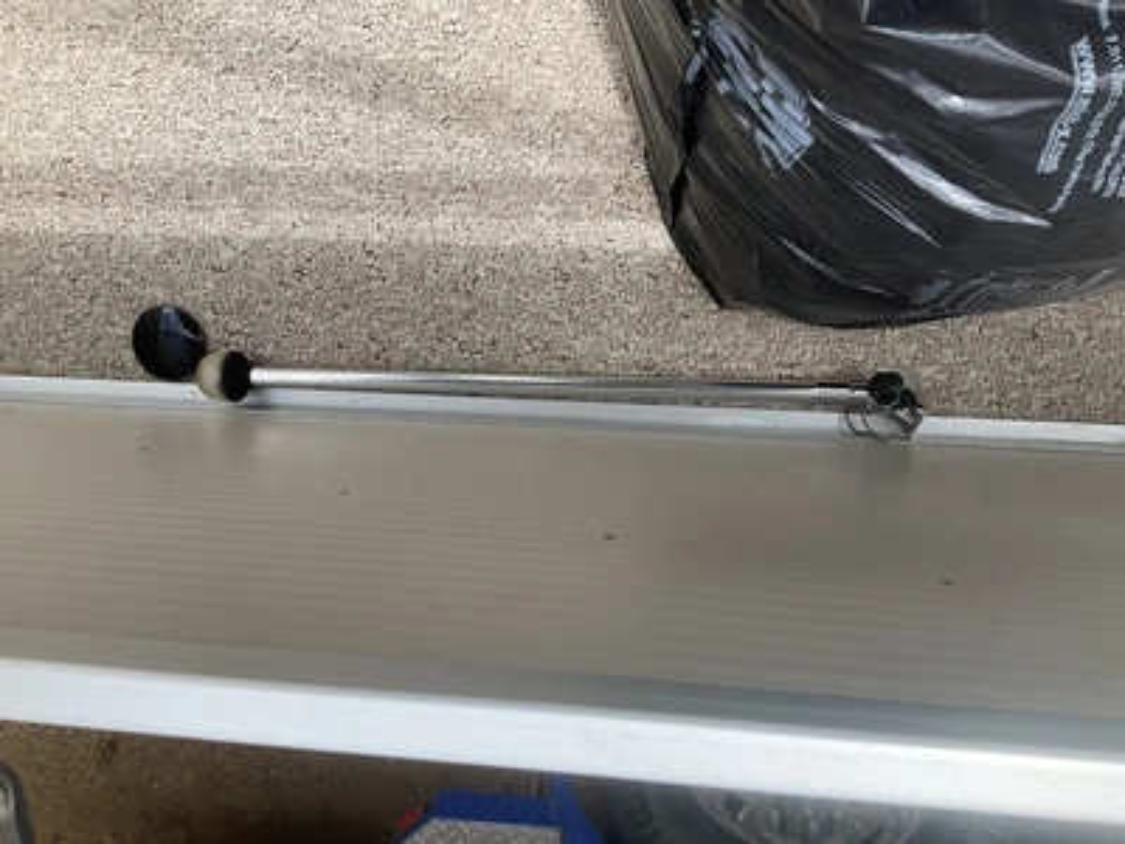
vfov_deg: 48.2
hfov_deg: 61.7
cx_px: 562
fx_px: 942
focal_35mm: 29
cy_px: 422
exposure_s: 1/650
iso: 25
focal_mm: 3
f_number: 1.8
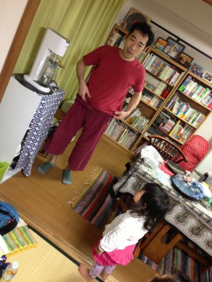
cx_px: 106
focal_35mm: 33
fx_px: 269
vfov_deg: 55.3
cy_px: 141
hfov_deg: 43.0
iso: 250
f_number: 2.4
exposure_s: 1/20
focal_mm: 4.13
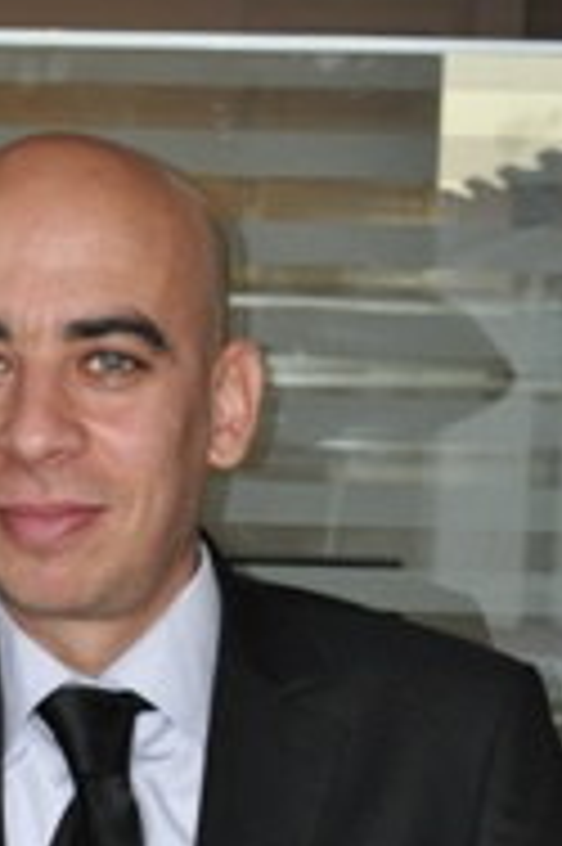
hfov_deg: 13.6
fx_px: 2346
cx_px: 157
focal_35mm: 100
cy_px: 963
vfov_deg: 19.4
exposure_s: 1/60
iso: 800
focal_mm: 28
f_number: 4.5
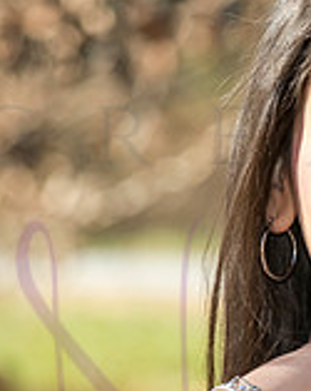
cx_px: 435
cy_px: 258
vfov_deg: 3.6
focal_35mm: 539
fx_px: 6220
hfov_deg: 2.9
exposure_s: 1/500
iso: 400
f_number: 8
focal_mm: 155
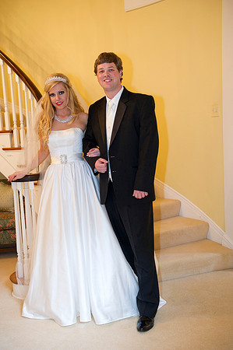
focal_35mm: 42
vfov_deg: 46.4
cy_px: 175
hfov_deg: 31.8
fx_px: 409
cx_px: 116
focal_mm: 42
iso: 1250
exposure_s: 1/60
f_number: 3.5
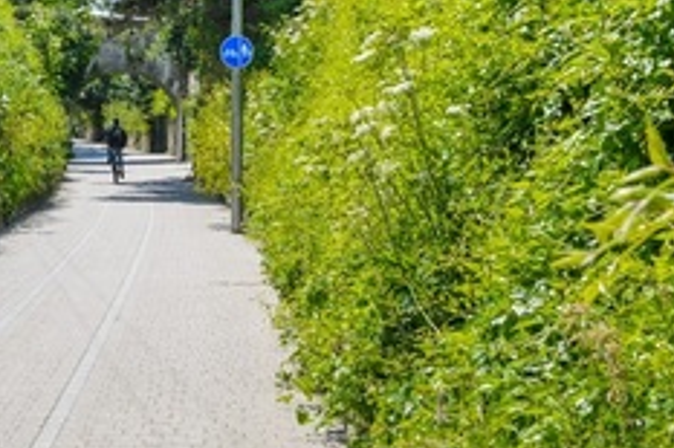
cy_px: 121
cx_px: 114
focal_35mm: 72
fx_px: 1347
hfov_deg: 27.4
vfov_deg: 18.8
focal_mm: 24
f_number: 11
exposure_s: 1/80
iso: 100
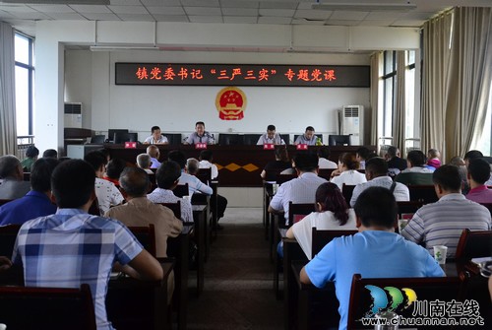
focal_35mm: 32
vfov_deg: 41.8
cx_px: 246
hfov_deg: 59.4
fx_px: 431
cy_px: 165
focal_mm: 21
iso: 1600
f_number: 3.8
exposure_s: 1/250
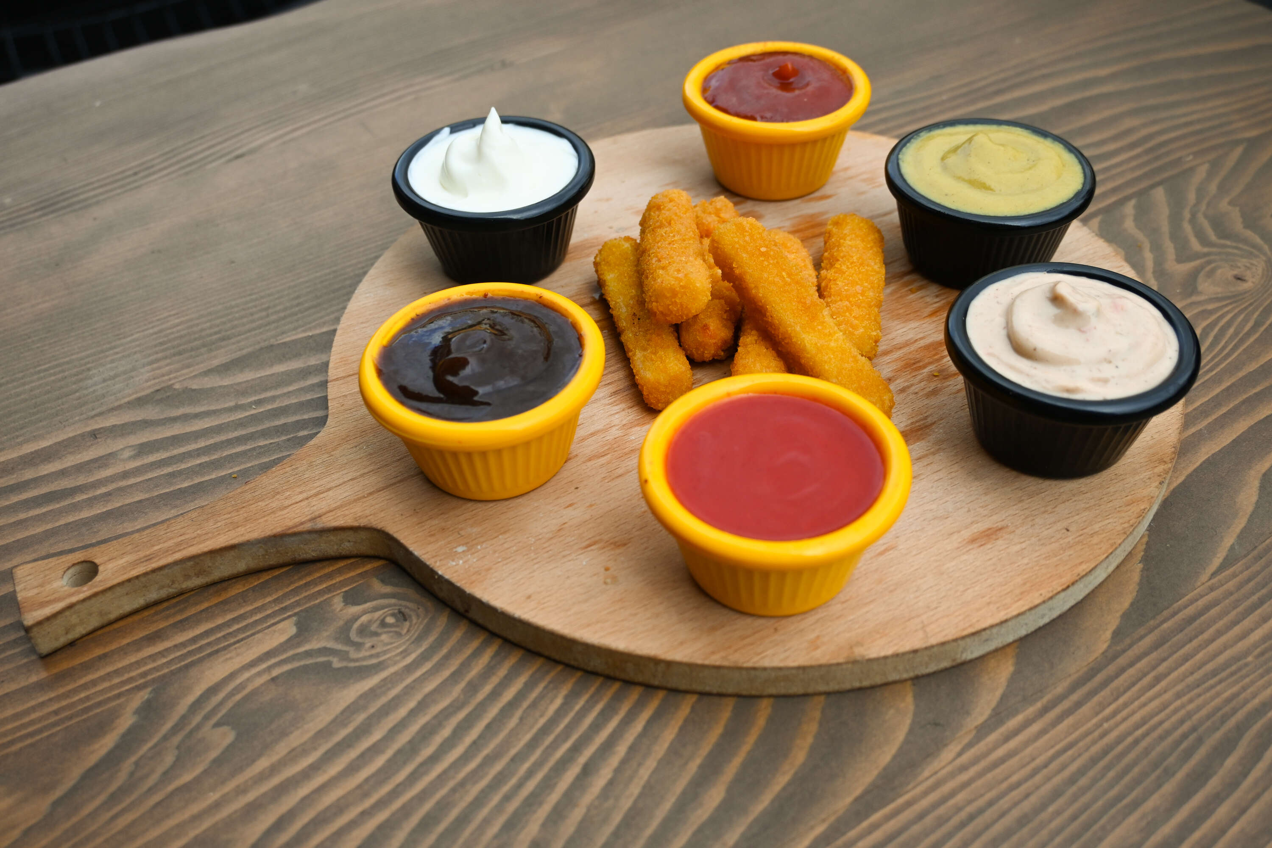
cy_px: 424
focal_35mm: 34
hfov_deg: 55.1
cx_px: 636
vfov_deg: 38.4
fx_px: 1219
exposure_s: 1/1000
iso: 220
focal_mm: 23
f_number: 4.2
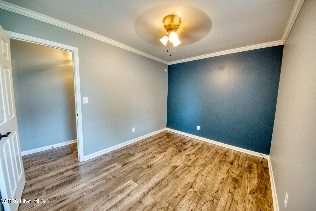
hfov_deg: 112.6
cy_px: 106
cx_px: 158
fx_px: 105
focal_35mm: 12
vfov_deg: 90.0
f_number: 9
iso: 200
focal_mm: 8
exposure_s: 1/5
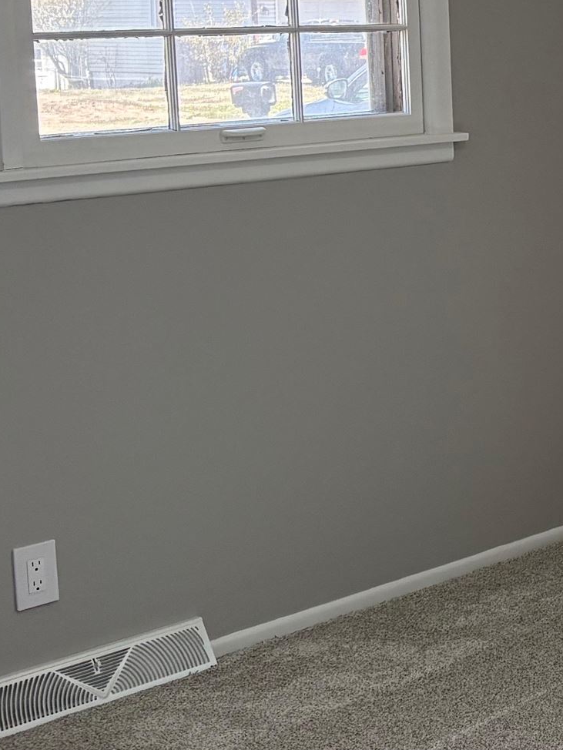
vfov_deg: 23.4
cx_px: 1138
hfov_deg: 14.7
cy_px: 121
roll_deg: +0.8
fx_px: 1777
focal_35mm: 82
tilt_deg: -4.3
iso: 64
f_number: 1.6
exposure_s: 1/235
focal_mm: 5.96
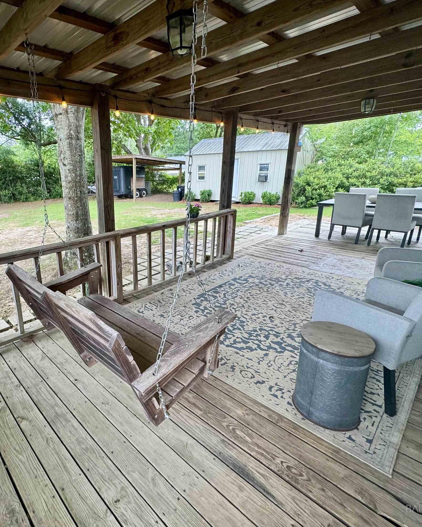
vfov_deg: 83.3
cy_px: 257
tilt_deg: -17.4
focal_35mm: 19
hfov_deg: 68.4
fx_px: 297
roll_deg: +0.8
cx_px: 133
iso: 100
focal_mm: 2.22
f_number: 2.2
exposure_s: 1/120
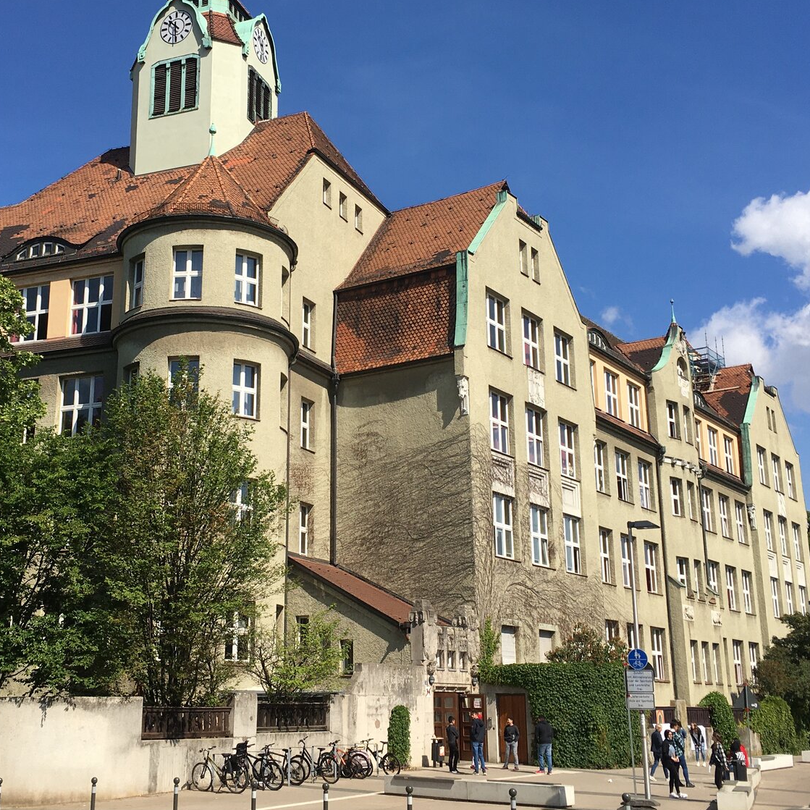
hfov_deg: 38.3
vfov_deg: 38.3
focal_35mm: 44
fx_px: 1165
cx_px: 351
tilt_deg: +15.4
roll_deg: -1.3
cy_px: 362
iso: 25
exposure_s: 1/2079
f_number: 2.2
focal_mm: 4.15
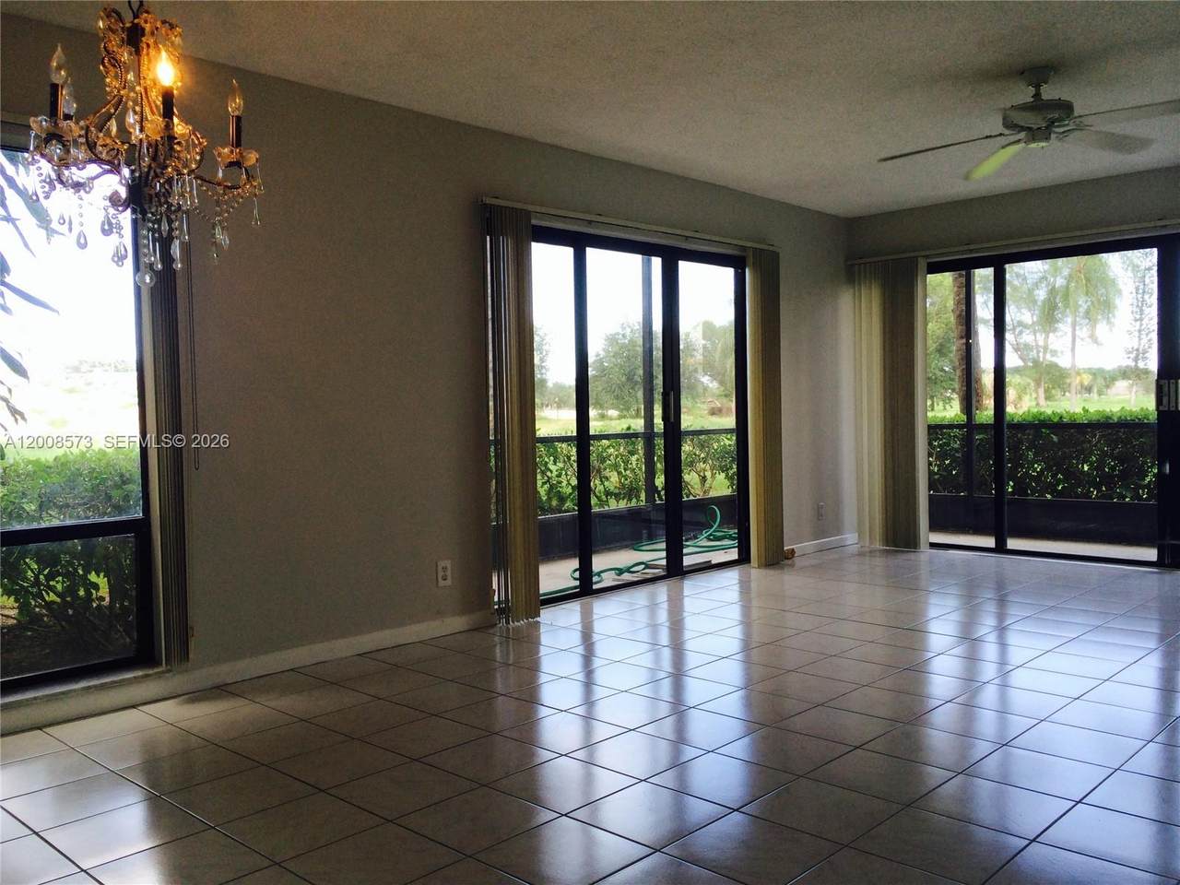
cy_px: 442
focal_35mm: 30
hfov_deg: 60.0
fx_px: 1023
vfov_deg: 46.8
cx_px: 590
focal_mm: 4.12
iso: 50
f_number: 2.2
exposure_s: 1/120
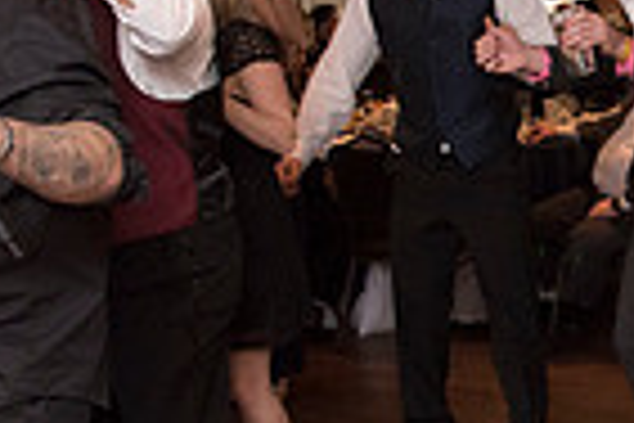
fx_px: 1743
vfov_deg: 13.8
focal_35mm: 99
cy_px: 263
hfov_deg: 20.0
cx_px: 634
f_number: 4
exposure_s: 1/160
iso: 2000
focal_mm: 24
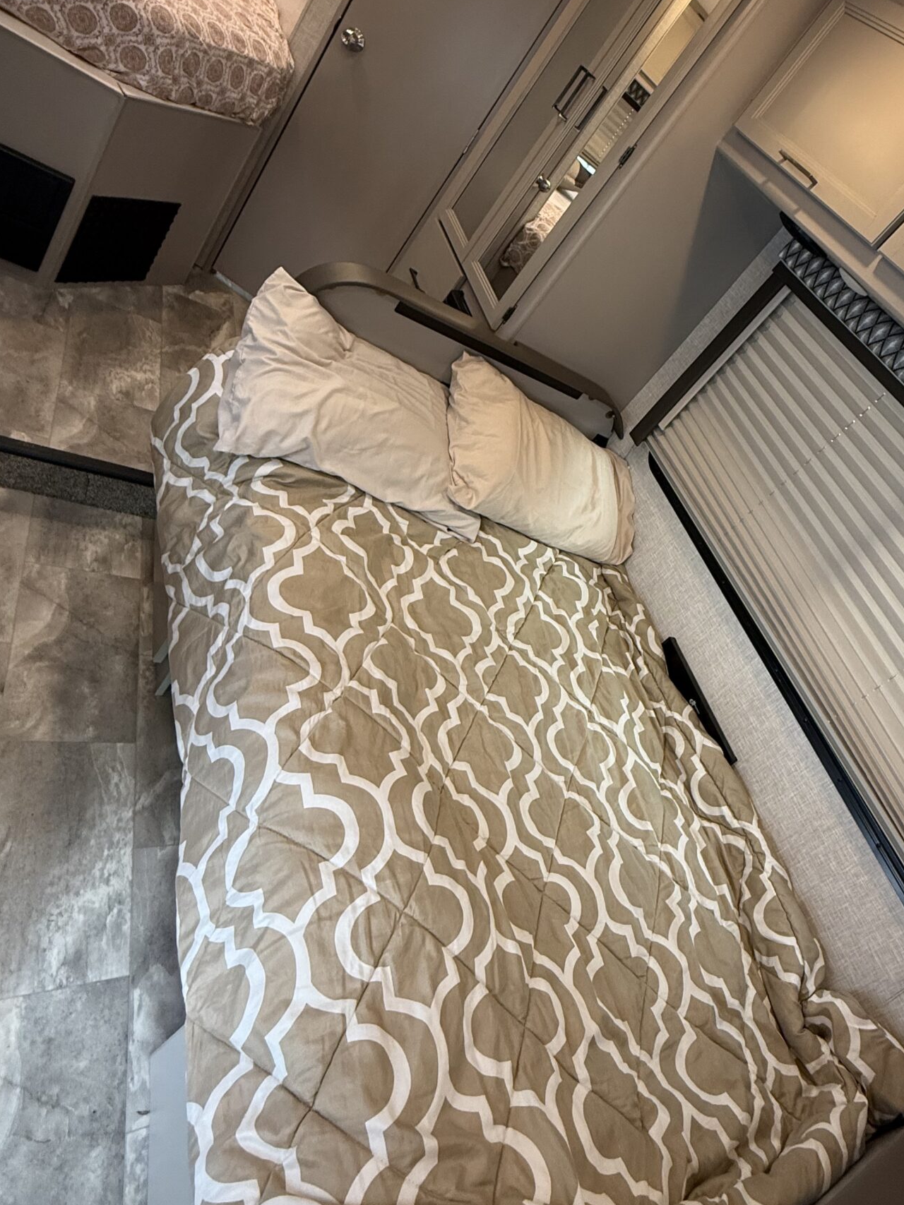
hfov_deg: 61.3
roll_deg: -43.0
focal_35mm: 21
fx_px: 731
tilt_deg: -21.4
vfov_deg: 78.7
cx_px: 629
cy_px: 532
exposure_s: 1/99
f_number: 2.2
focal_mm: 2.22
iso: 250
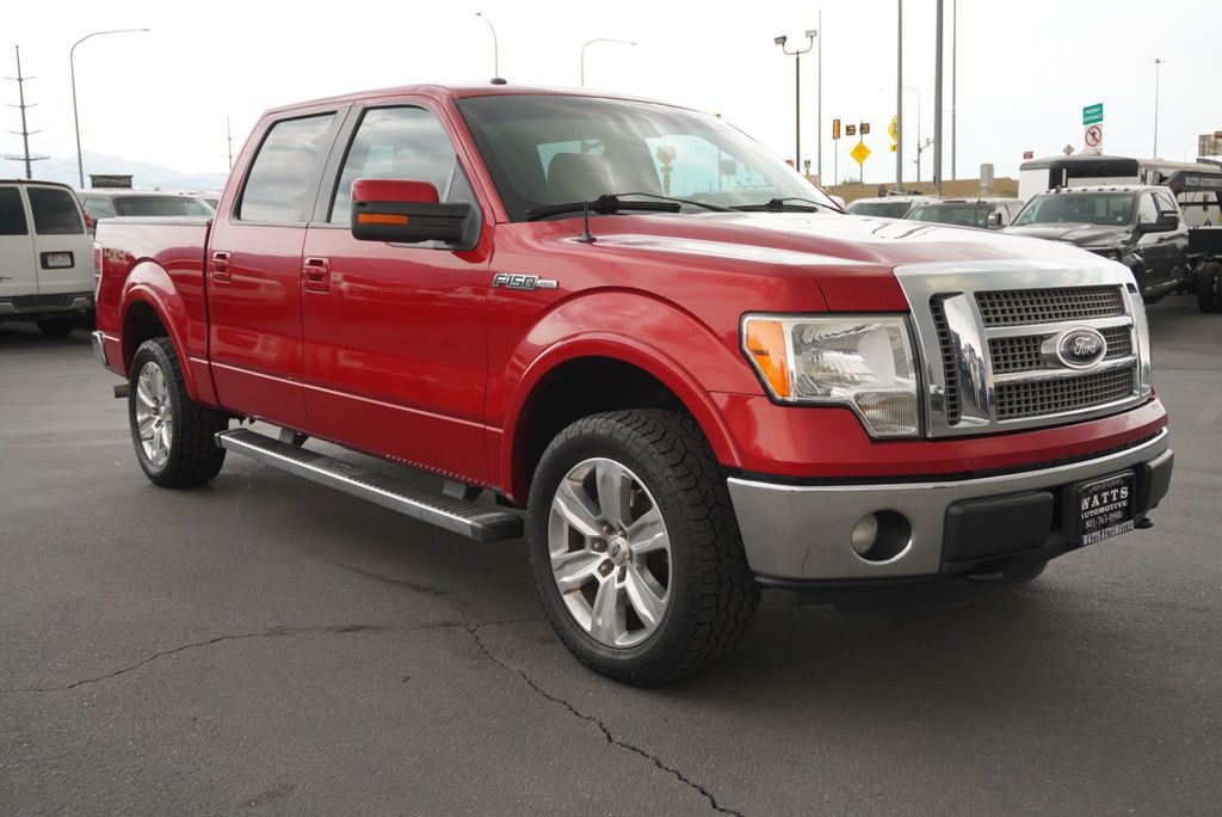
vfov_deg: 40.0
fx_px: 1121
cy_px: 408
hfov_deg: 57.2
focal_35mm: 33
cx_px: 611
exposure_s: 1/80
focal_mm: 22
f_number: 4.5
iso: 100
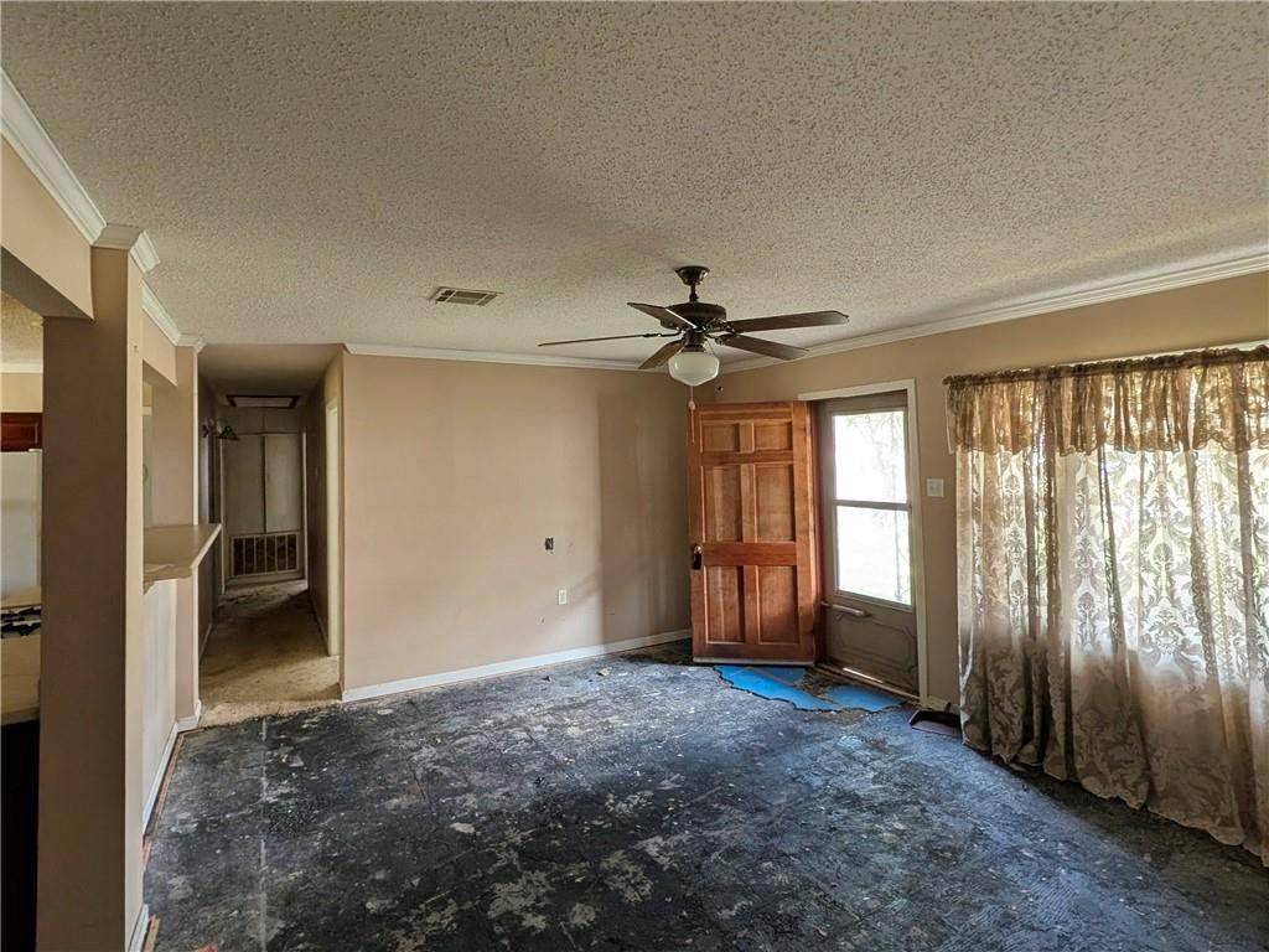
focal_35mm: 12
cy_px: 476
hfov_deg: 110.5
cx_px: 634
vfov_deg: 94.5
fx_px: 440
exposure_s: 1/30
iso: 54
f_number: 1.7
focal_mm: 2.02
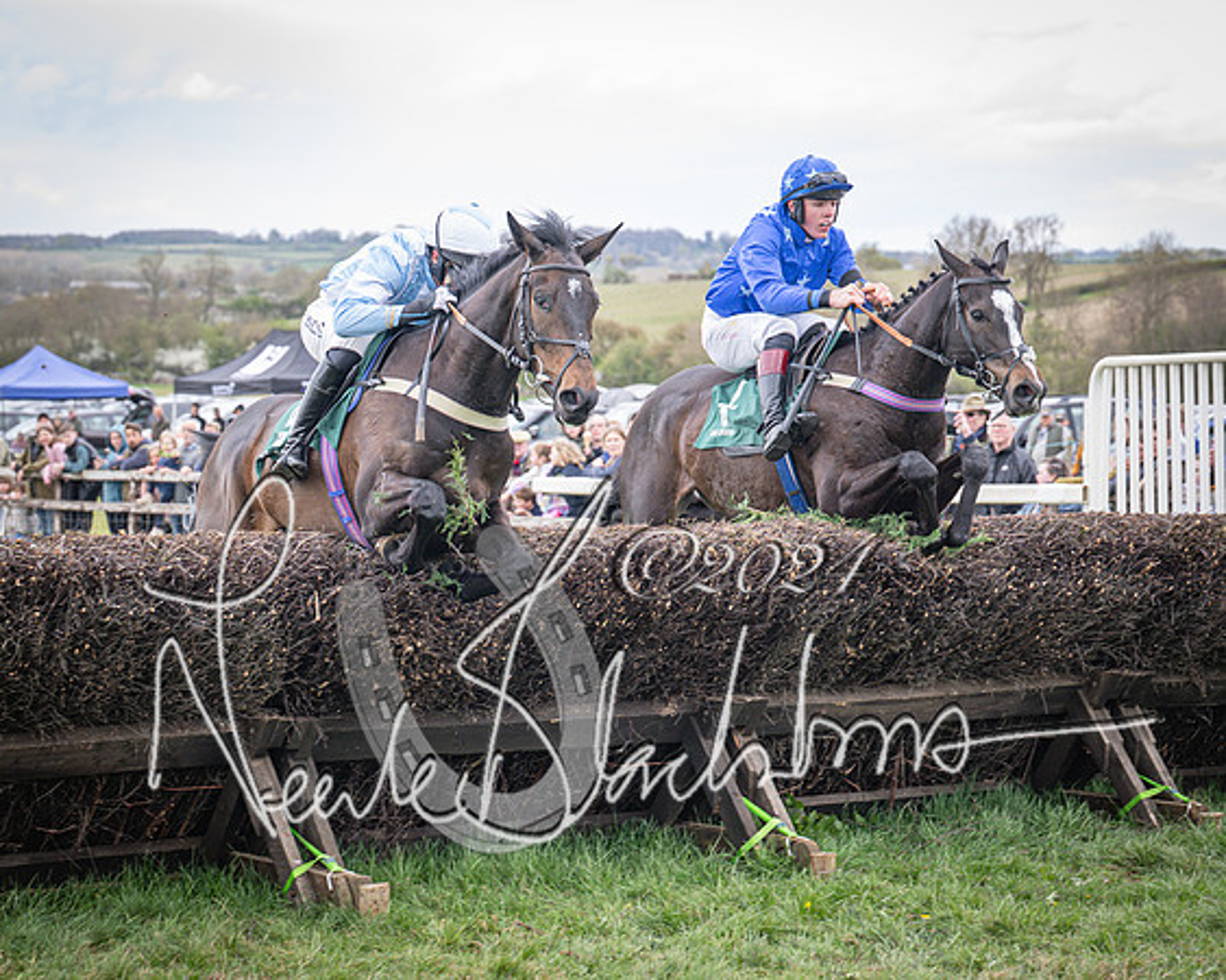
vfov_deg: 15.6
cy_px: 532
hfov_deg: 19.5
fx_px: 3575
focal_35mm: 99
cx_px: 592
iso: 500
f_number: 4
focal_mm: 70
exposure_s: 1/800
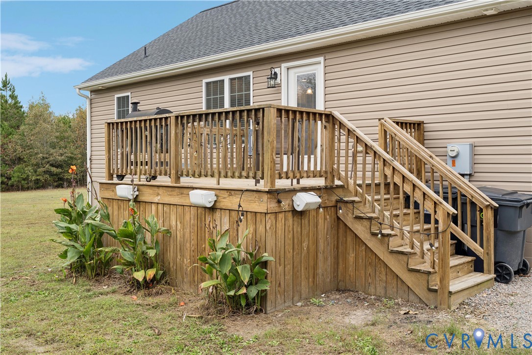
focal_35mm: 35
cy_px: 178
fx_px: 517
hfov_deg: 54.4
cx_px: 266
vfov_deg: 37.9
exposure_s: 1/80
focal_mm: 35
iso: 200
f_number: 7.1
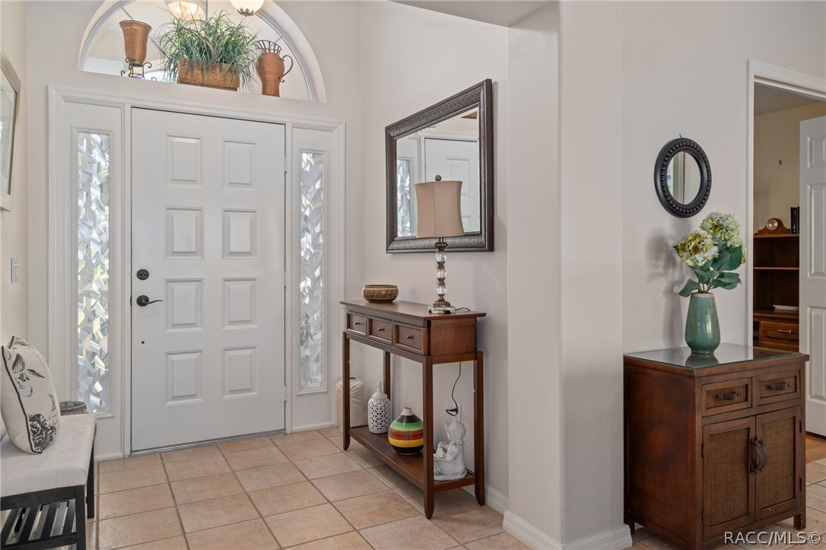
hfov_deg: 73.8
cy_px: 275
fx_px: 550
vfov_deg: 53.1
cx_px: 413
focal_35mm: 24
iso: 320
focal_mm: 24
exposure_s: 1/6
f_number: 8
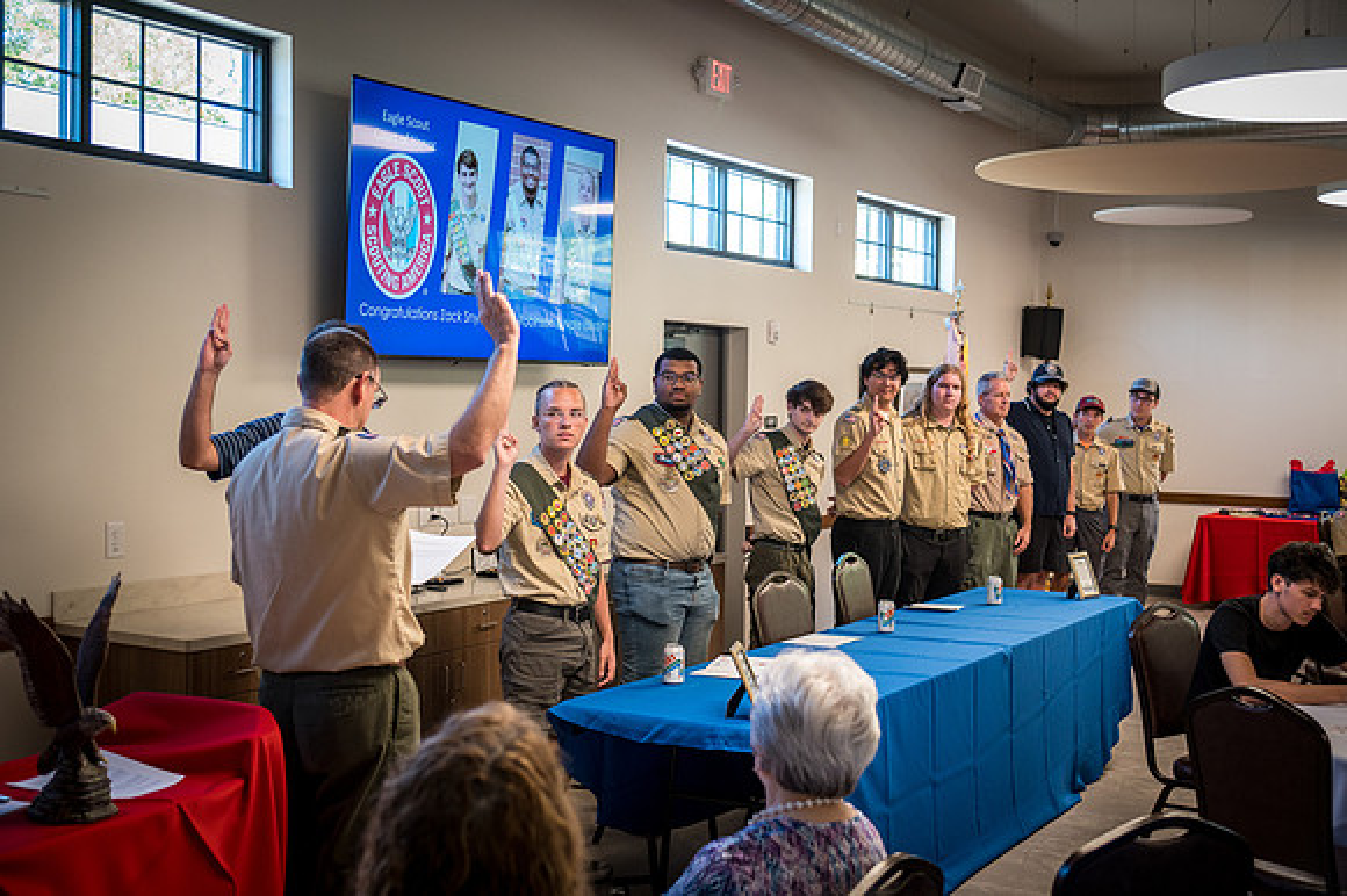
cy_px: 448
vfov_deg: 30.5
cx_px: 674
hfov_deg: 44.5
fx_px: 1645
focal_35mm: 44
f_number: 4
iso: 1400
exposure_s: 1/125
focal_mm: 44
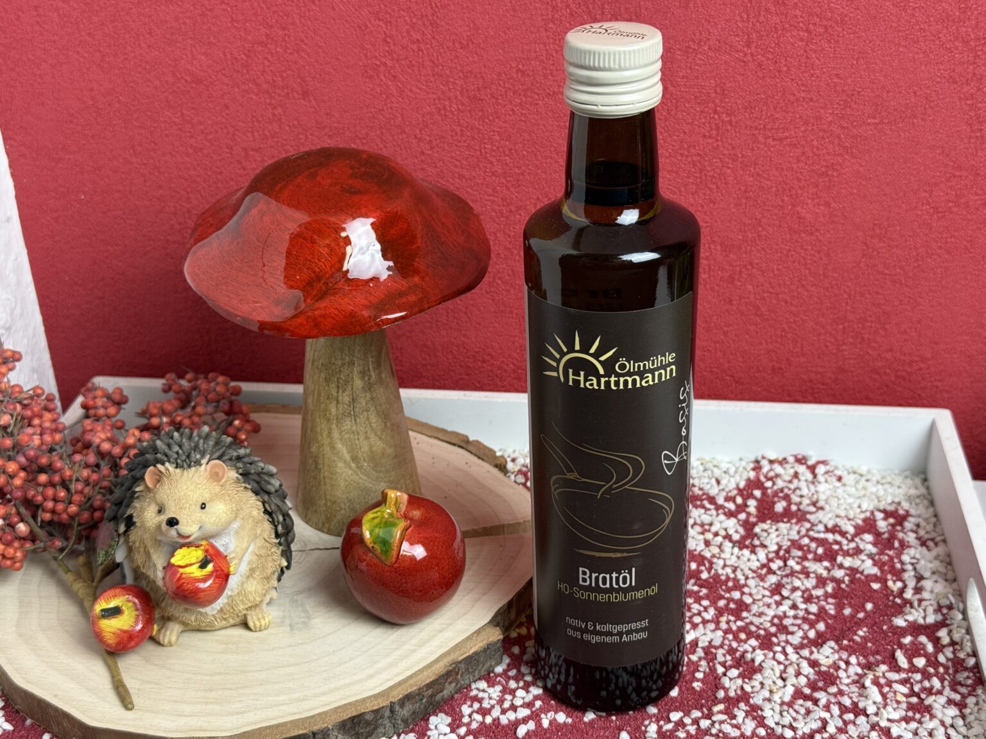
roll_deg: +1.6
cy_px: 370
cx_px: 493
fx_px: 1367
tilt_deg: -28.0
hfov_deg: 39.7
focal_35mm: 48
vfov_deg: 30.3
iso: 100
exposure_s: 1/50
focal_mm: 6.76
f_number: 1.78
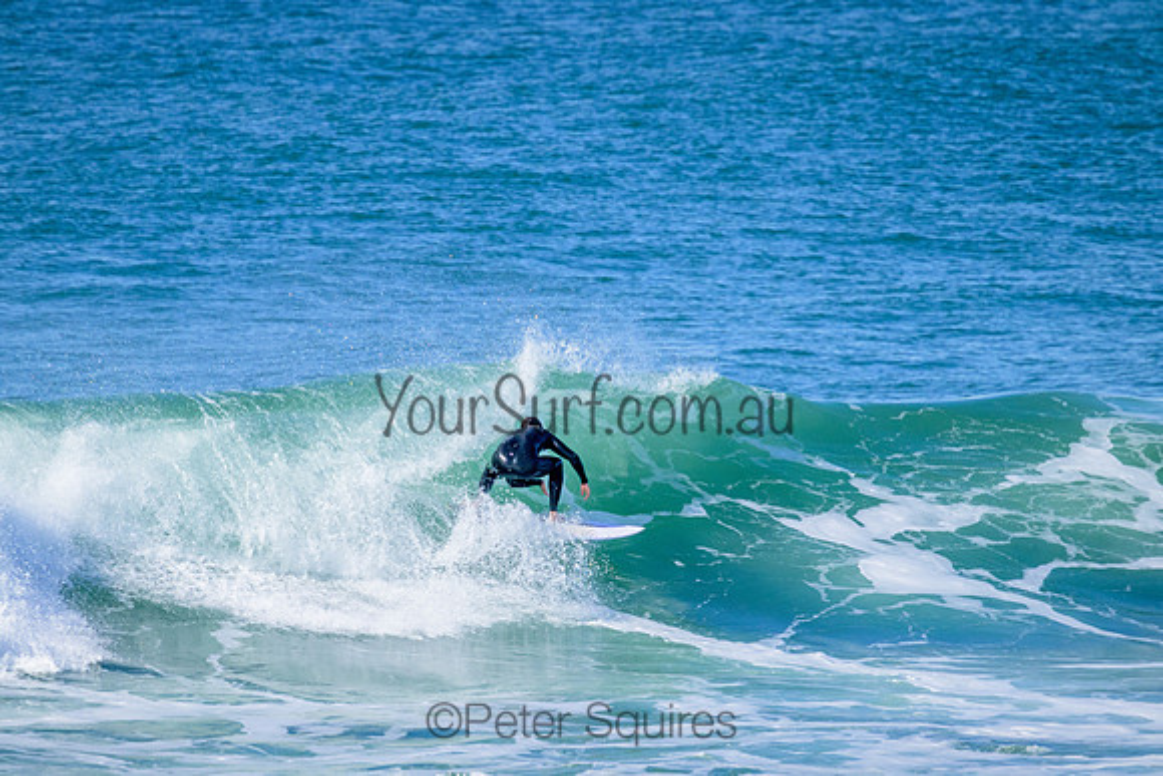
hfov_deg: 2.6
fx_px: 25849
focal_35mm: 800
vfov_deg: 1.7
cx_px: 582
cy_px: 388
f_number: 11
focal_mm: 800
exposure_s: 1/2000
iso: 1600
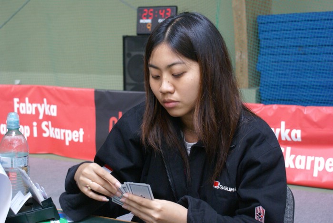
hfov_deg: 33.4
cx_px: 166
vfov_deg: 22.7
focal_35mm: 60
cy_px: 112
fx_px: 555
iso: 800
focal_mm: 40
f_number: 5.6
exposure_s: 1/25
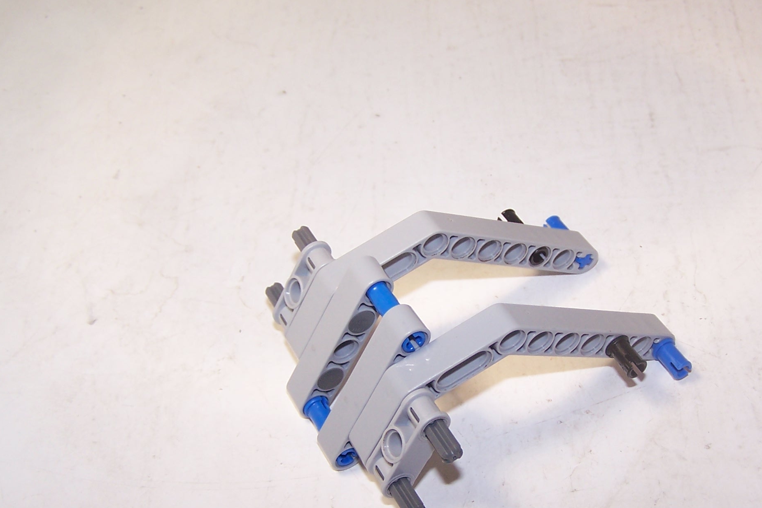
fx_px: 1164
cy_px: 318
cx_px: 476
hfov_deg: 36.0
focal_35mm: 55
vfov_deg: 24.5
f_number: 2.8
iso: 80
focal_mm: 6.3
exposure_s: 1/90
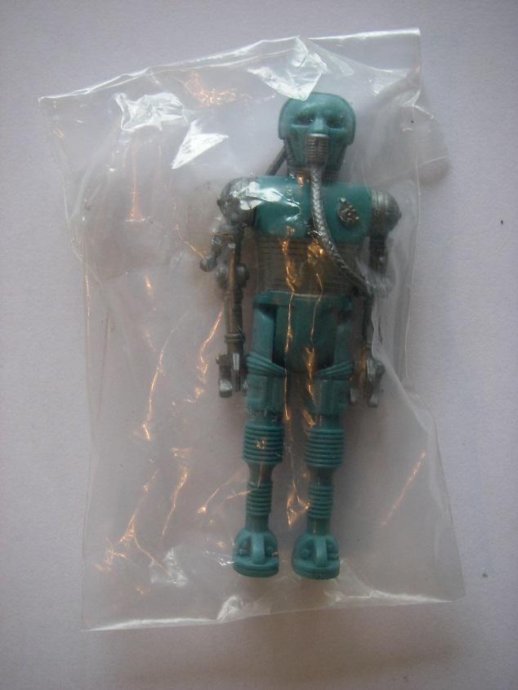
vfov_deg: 49.0
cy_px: 345
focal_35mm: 38
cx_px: 259
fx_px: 758
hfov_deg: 37.7
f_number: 3.3
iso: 160
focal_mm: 6.3
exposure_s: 1/50
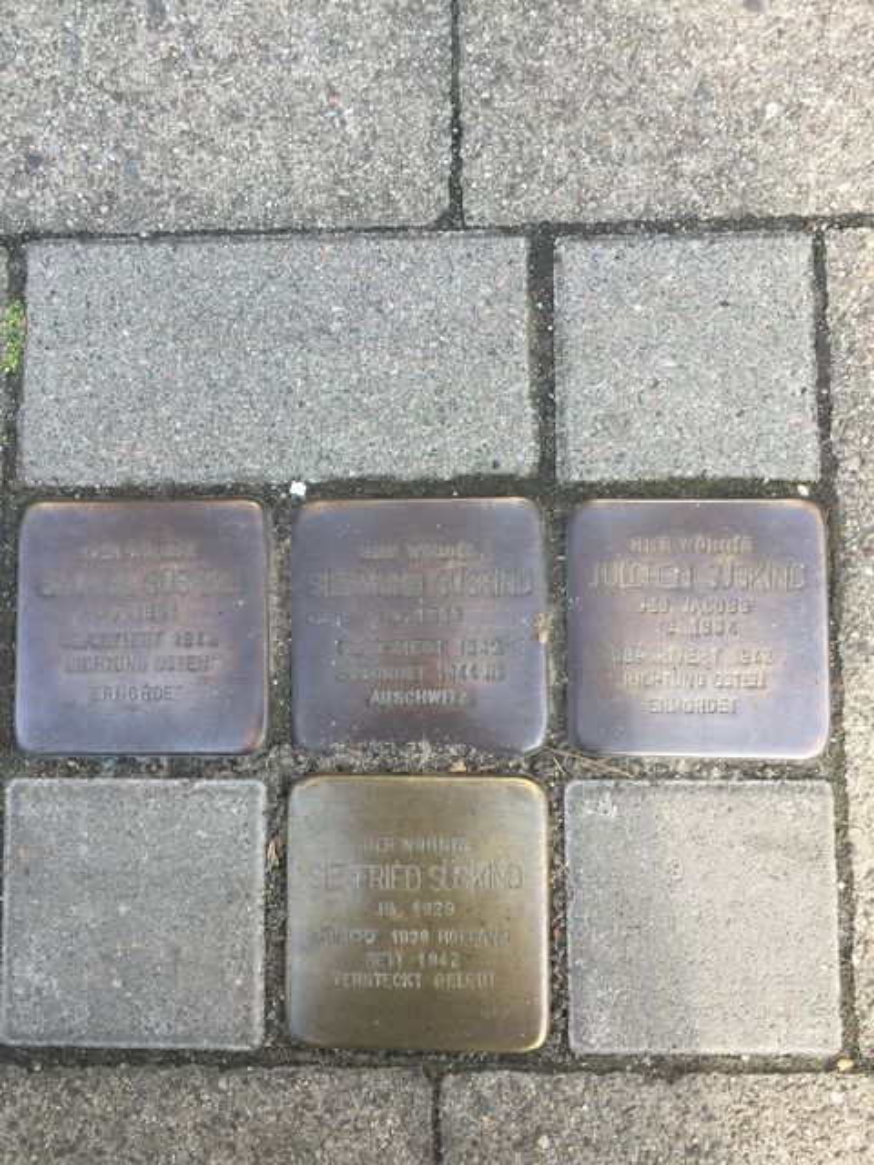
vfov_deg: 61.7
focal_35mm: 29
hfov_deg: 48.2
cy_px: 582
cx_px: 437
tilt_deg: -85.0
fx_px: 976
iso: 32
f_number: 2.2
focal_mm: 4.15
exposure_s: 1/293
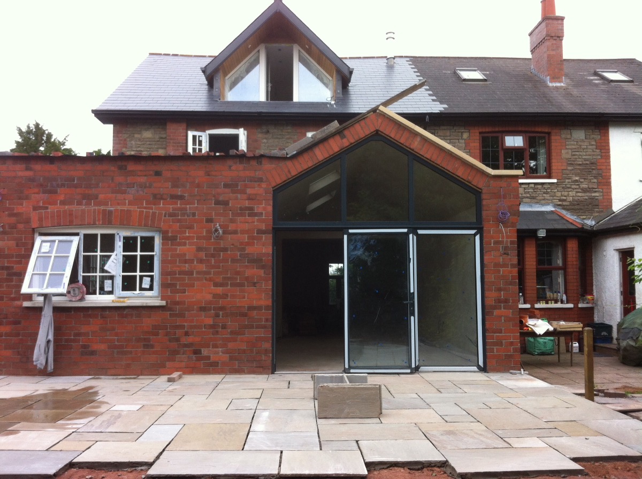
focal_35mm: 35
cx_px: 321
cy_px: 240
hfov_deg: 52.7
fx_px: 648
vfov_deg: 40.6
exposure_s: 1/230
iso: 80
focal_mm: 3.85
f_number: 2.8
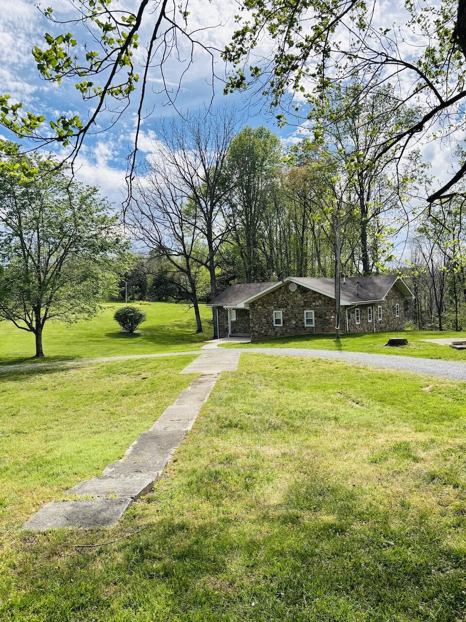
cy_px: 311
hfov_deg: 53.1
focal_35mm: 26
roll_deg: +1.8
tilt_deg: -0.3
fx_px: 467
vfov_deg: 67.3
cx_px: 233
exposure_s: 1/3650
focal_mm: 5.96
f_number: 1.6
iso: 50
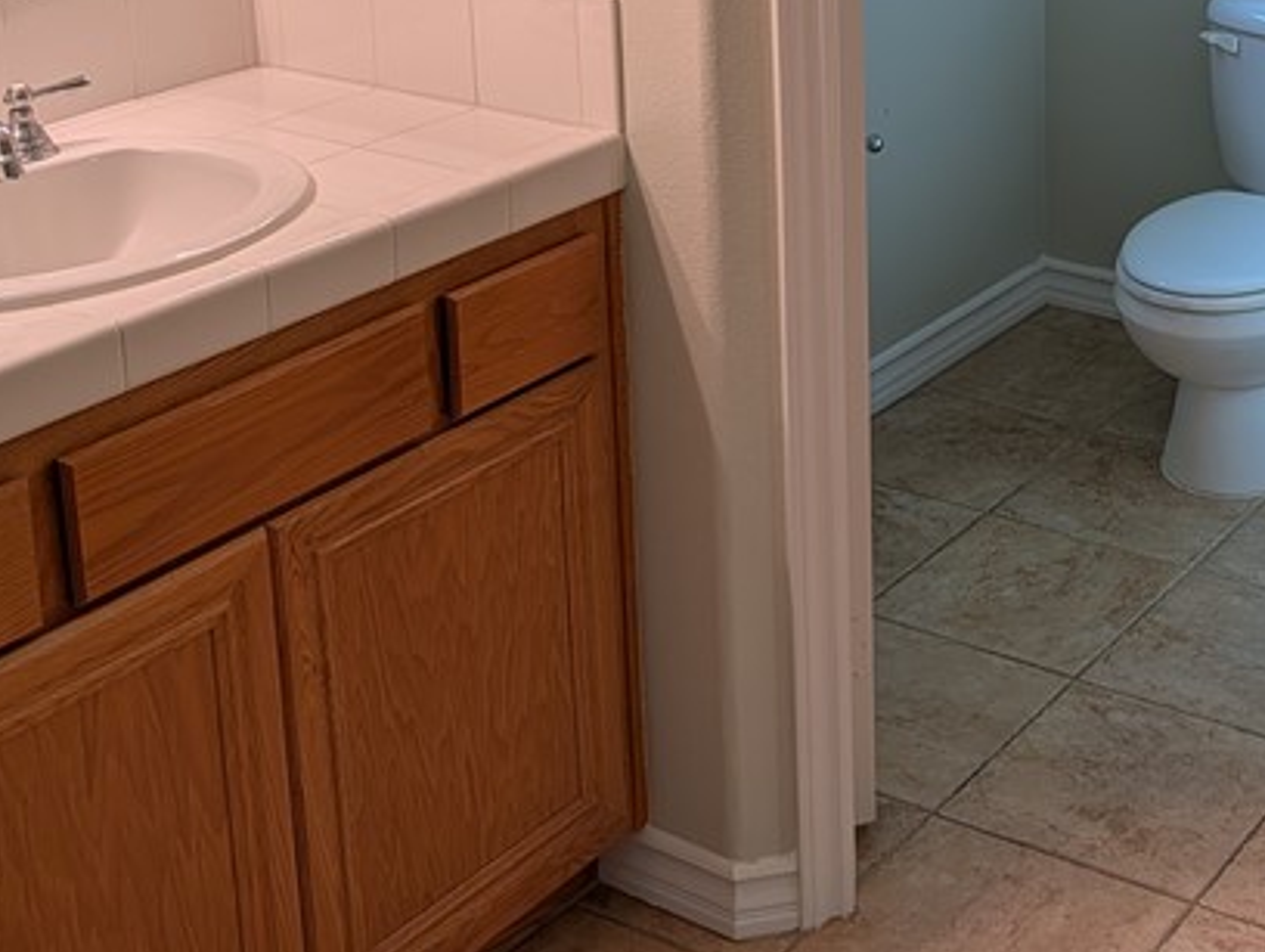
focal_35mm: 60
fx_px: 2195
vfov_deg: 23.6
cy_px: 34
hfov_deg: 31.3
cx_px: 1015
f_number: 1.68
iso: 155
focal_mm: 6.9
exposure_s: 1/120
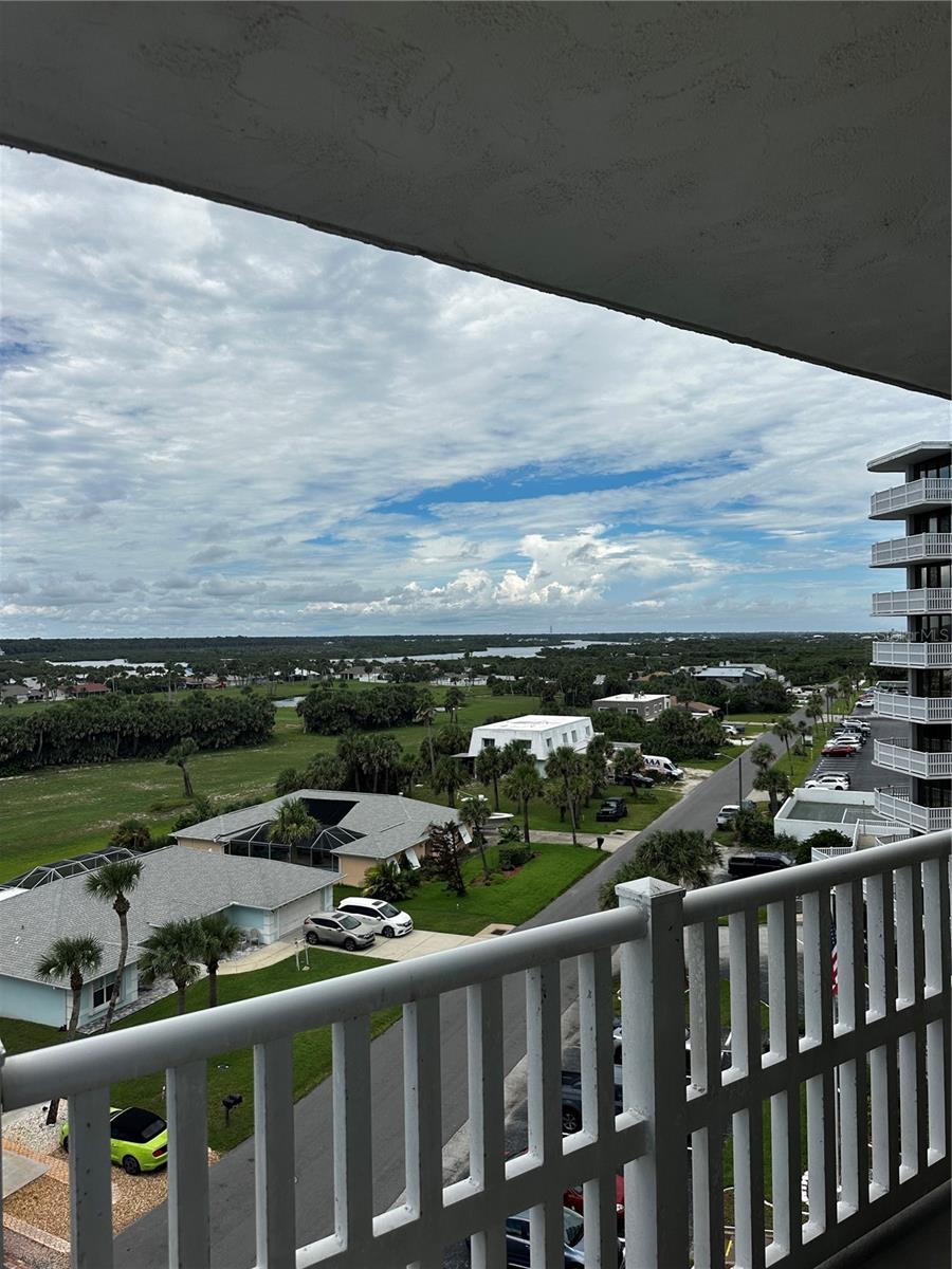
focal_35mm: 24
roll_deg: -0.8
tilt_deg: +1.6
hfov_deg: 56.8
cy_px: 634
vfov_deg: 71.6
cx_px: 476
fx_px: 880
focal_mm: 6.86
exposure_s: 1/8197
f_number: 1.78
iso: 80
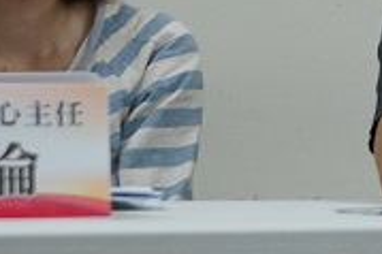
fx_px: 2184
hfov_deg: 9.4
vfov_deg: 6.6
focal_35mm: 206
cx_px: 738
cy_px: -39
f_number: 4
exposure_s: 1/60
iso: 400
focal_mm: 24
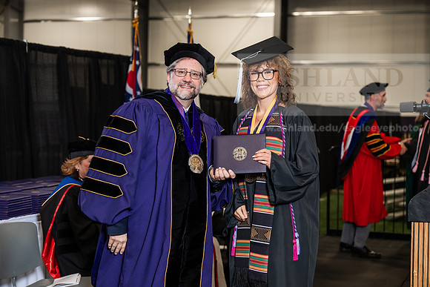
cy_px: 144
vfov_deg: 19.5
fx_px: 836
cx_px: 215
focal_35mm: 70
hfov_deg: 28.8
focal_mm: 70
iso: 1250
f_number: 4
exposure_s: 1/200
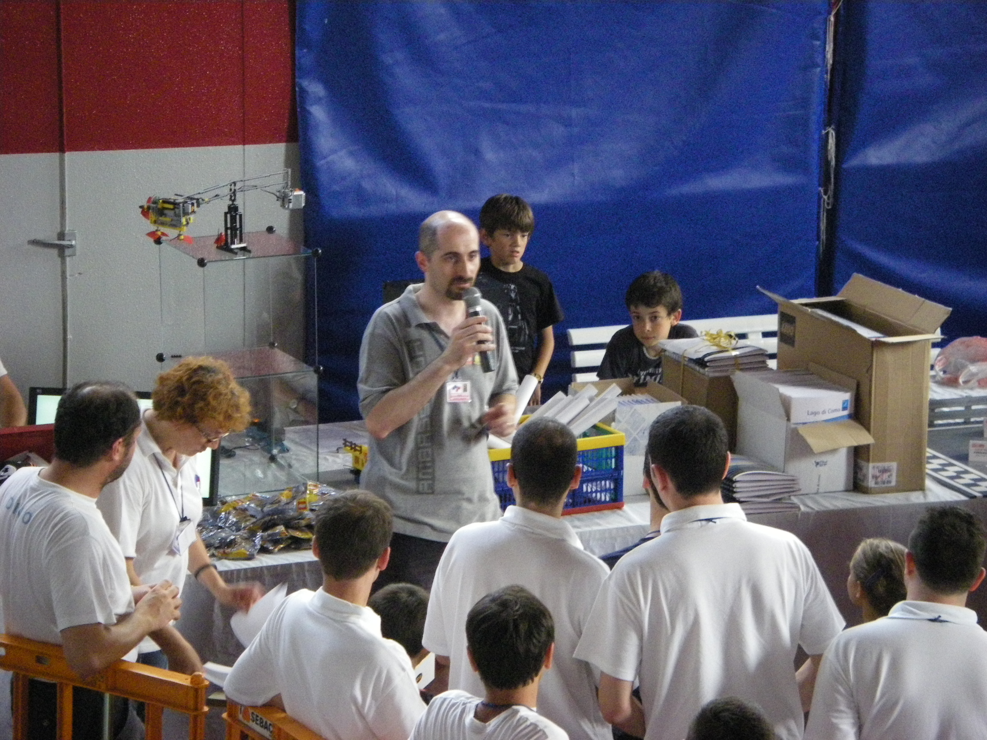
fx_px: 4819
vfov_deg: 8.8
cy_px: 370
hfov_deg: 11.7
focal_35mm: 169
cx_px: 494
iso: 800
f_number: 4.4
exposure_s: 1/25
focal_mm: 27.9
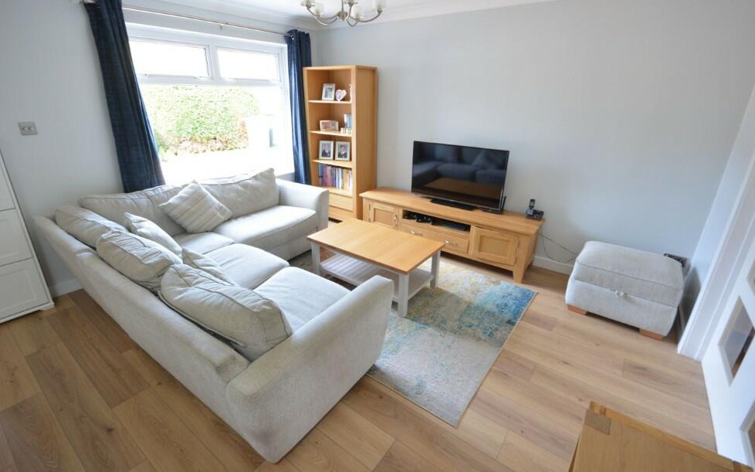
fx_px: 329
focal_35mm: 16
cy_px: 222
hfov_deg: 97.8
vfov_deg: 71.2
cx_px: 378
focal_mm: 10
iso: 400
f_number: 8
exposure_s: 1/8
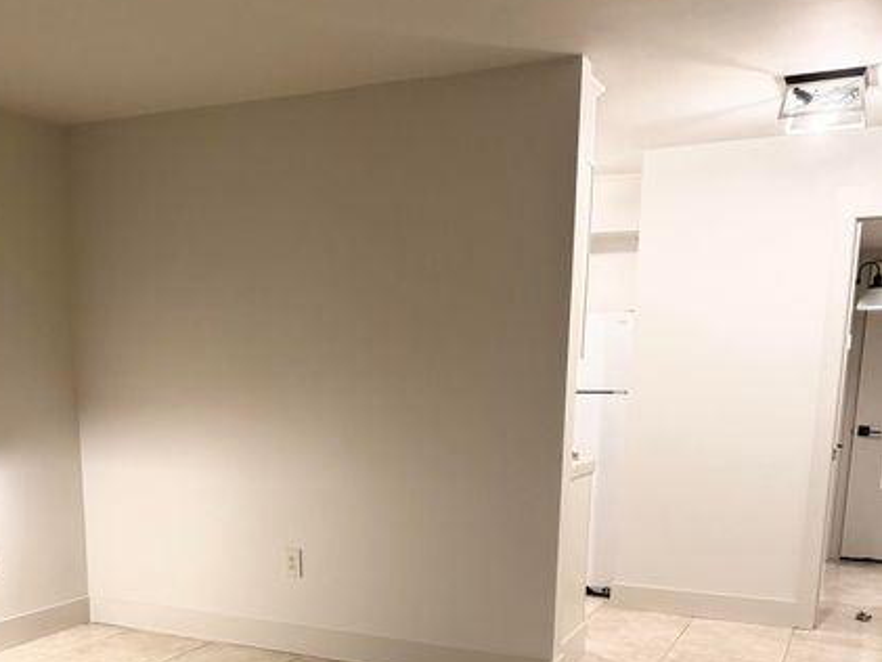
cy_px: 567
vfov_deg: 36.0
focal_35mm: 38
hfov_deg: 48.7
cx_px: 360
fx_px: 968
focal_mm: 6.76
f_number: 1.78
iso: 160
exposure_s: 1/129
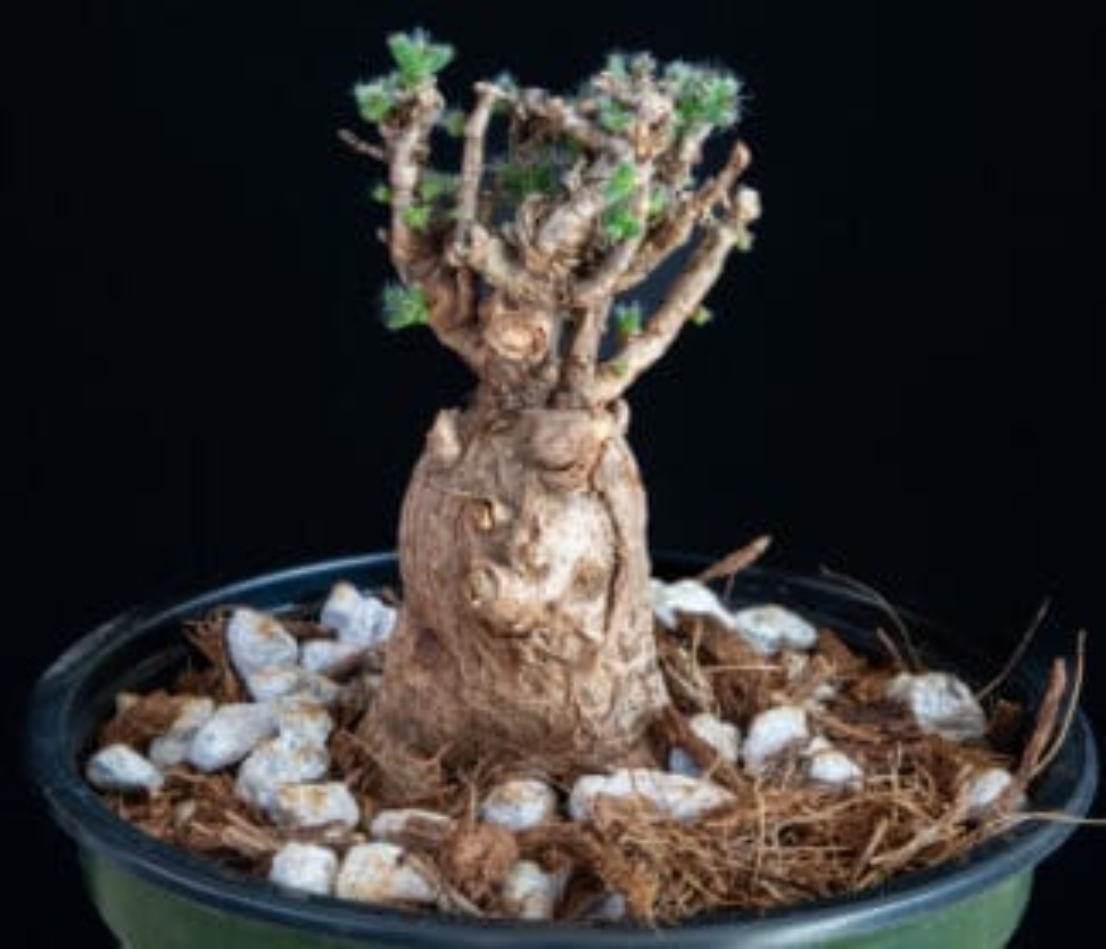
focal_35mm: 80
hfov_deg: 23.0
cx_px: 457
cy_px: 417
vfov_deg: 19.8
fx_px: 2711
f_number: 36
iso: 100
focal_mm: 60
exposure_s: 5
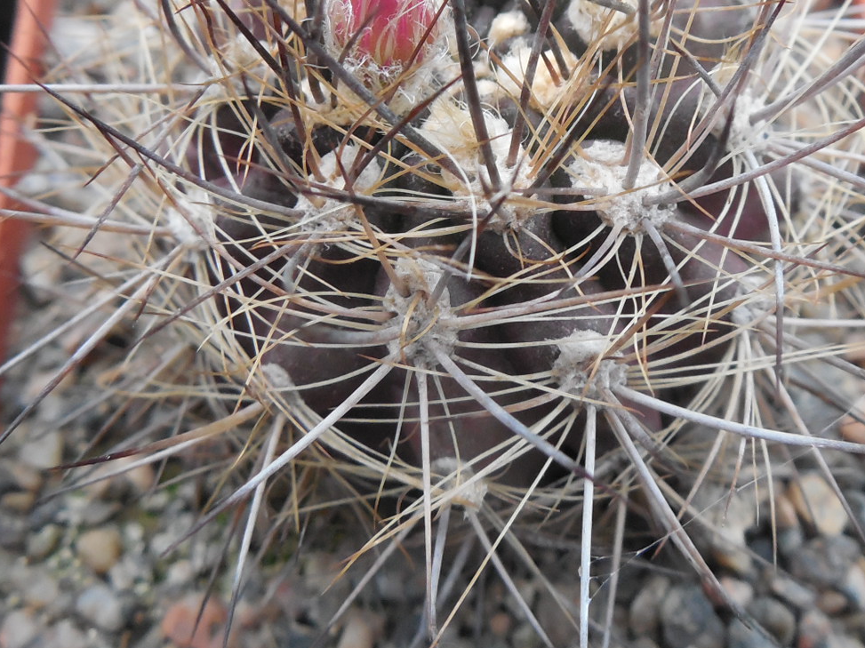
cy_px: 121
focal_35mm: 51
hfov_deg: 37.4
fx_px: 1274
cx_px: 494
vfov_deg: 27.9
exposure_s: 1/30
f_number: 3.6
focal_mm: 5.6
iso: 320
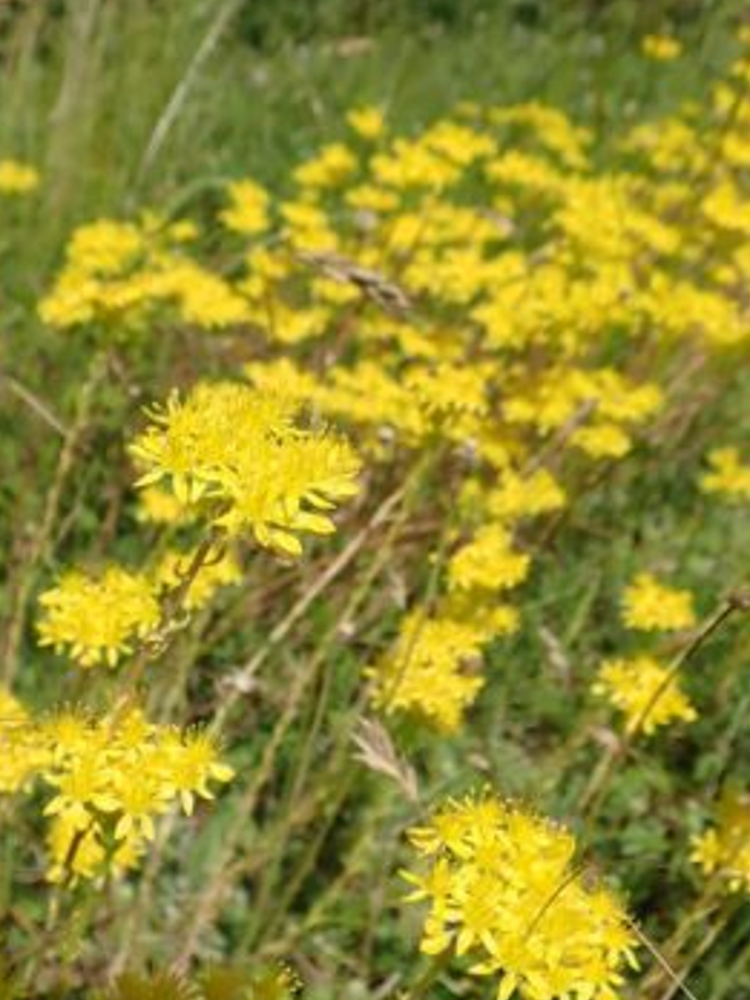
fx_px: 1156
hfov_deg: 35.8
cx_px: 284
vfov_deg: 46.8
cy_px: 471
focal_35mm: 40
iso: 100
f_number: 9
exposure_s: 1/200
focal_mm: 5.5
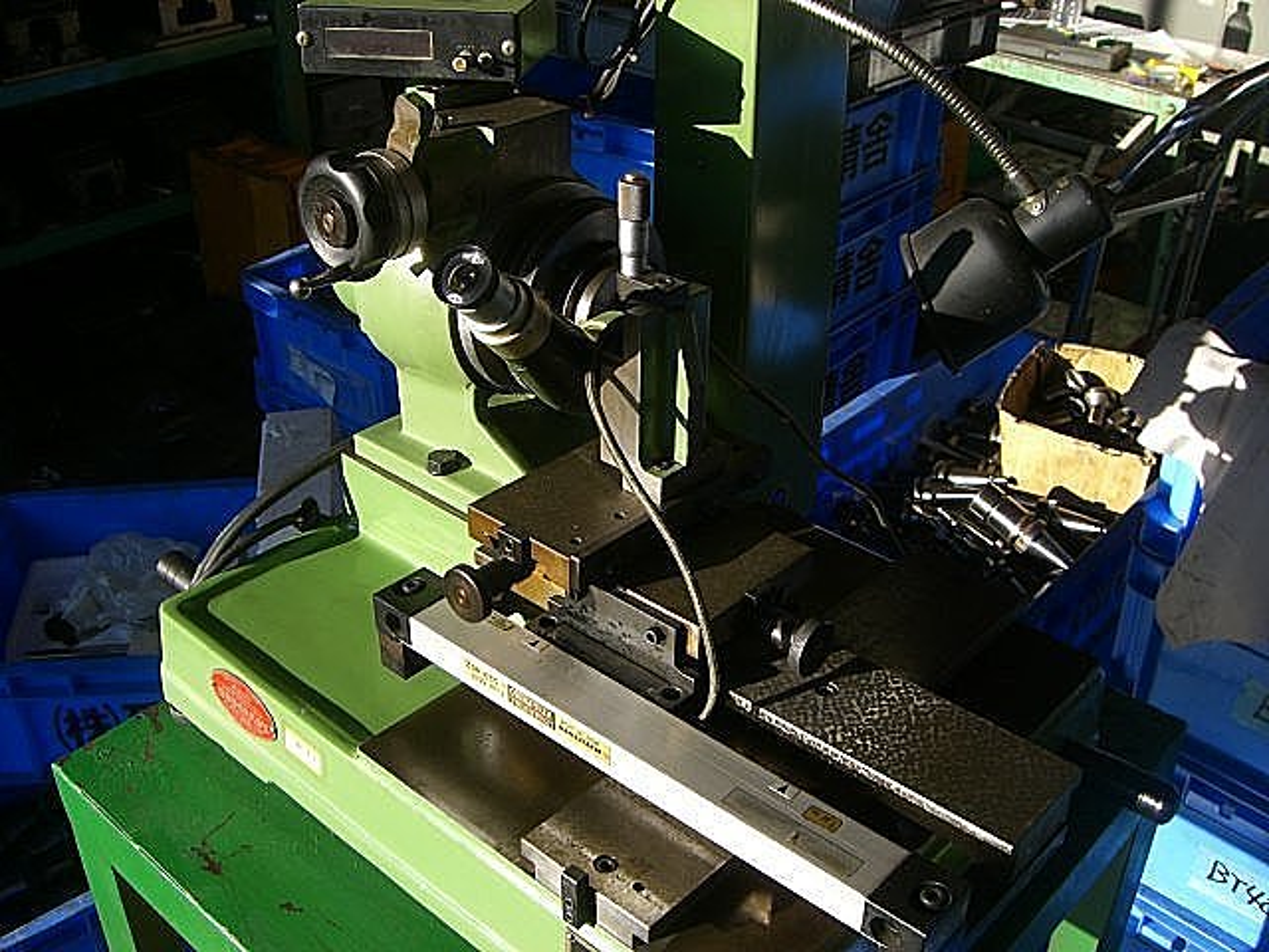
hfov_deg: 49.0
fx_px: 1393
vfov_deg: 37.7
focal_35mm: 38
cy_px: 476
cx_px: 634
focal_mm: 6.2
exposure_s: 1/250
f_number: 2.7
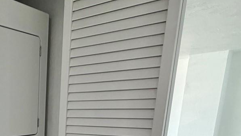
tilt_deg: -13.3
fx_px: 262
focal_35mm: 41
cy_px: 174
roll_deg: +0.6
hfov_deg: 43.2
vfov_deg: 25.3
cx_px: 6
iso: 200
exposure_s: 1/120
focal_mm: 2.22
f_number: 2.2
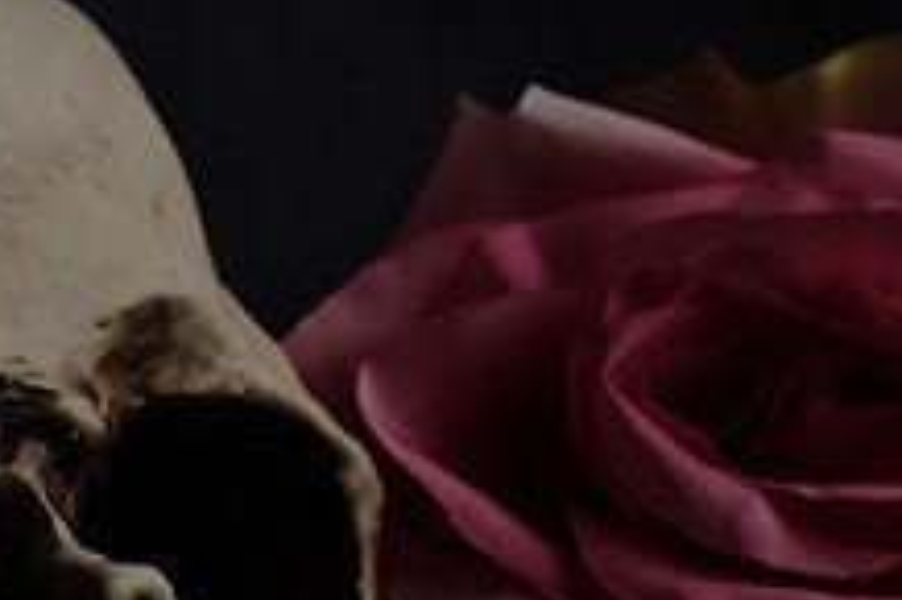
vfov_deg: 3.2
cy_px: 908
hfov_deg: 4.7
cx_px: -319
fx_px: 10841
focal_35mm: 433
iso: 200
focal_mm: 39
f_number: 5
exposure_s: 1/60
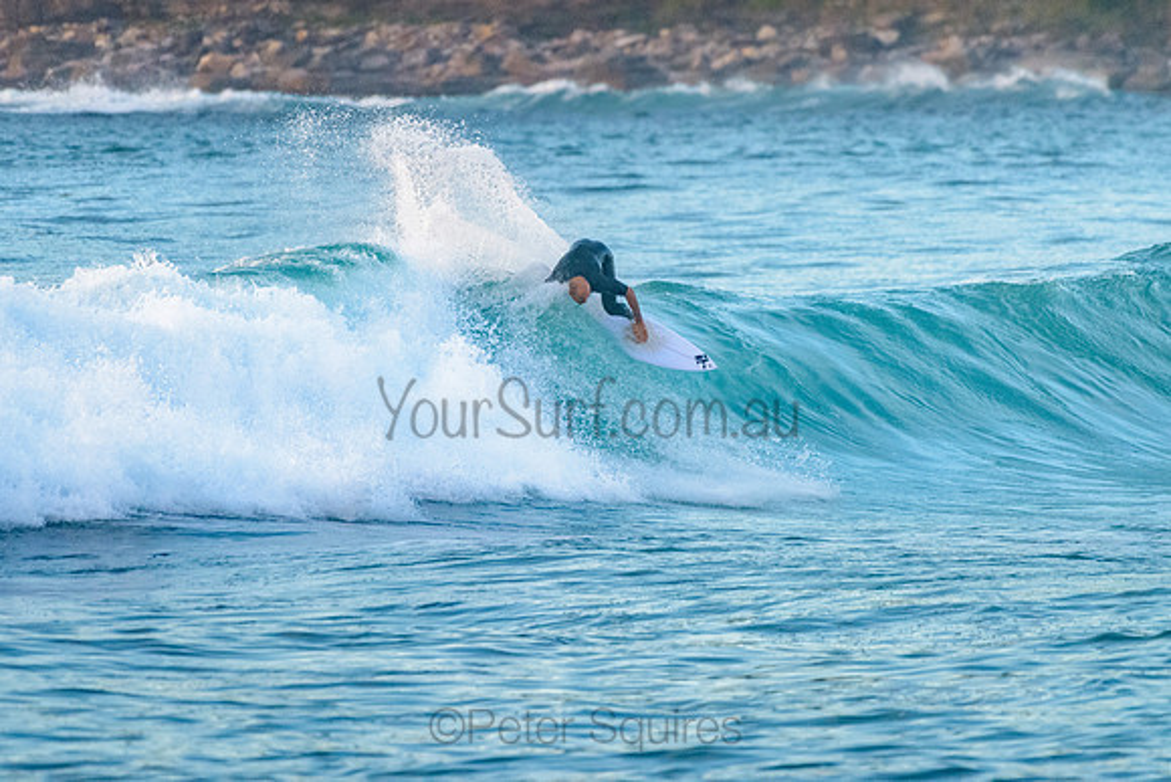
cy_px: 303
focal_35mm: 612
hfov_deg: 3.4
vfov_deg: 2.2
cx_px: 601
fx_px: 19919
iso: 3200
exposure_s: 1/2000
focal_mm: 500
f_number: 5.6
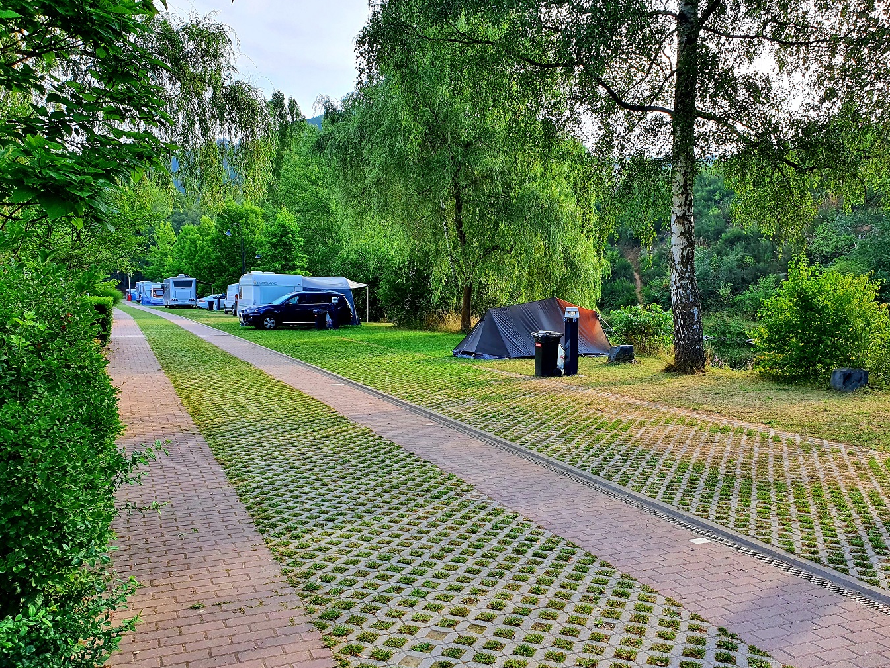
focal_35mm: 29
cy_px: 337
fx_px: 746
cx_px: 484
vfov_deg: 48.2
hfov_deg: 61.6
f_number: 2.4
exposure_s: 1/303
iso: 50
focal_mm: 4.32
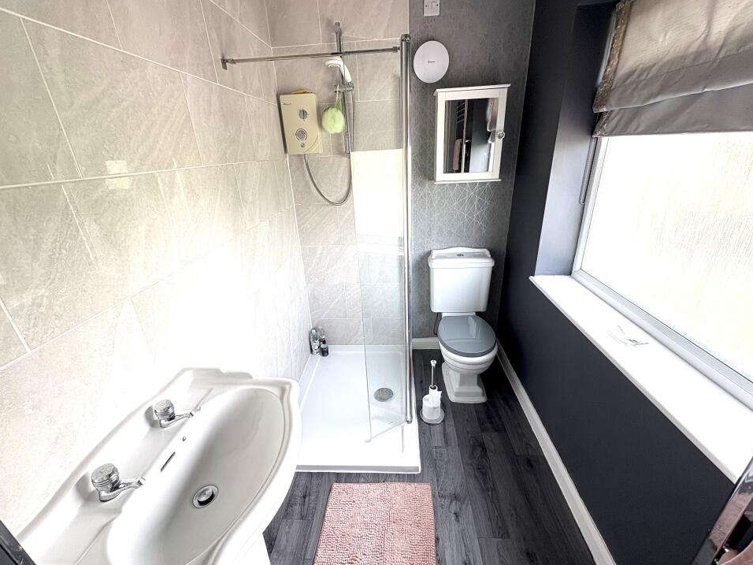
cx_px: 379
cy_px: 288
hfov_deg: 98.2
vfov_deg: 81.7
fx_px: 326
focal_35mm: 15
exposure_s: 1/99
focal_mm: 2.22
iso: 64
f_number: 2.2
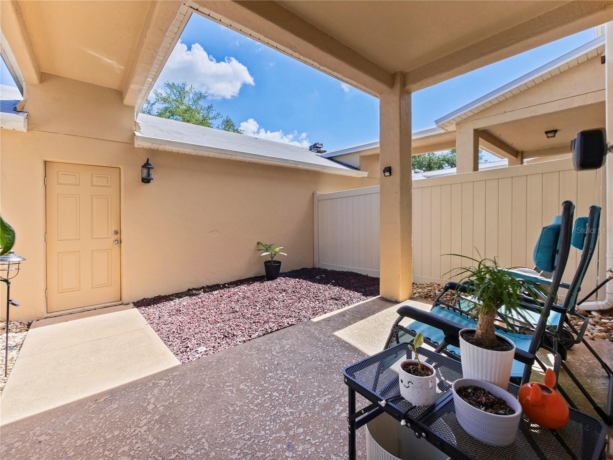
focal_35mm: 14
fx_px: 248
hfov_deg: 102.1
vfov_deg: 85.7
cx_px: 306
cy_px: 230
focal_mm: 7
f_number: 5
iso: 200
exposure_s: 1/160
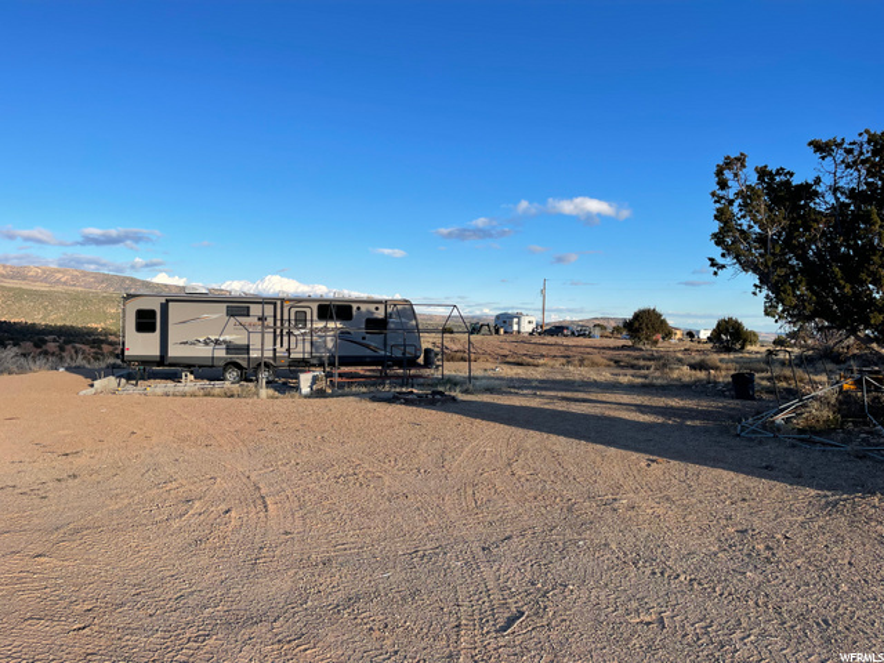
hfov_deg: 67.3
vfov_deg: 53.1
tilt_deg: -2.1
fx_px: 664
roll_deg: -1.3
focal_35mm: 26
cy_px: 332
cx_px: 442
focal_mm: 5.1
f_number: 1.6
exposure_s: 1/2857
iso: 32
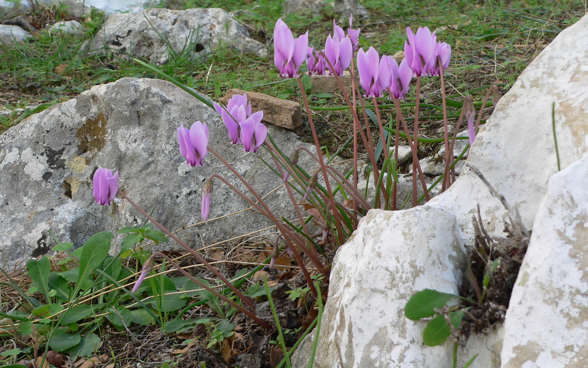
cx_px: 294
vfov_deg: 19.4
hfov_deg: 30.6
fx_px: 1074
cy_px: 160
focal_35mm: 67
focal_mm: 10.5
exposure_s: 1/125
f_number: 4
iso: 80
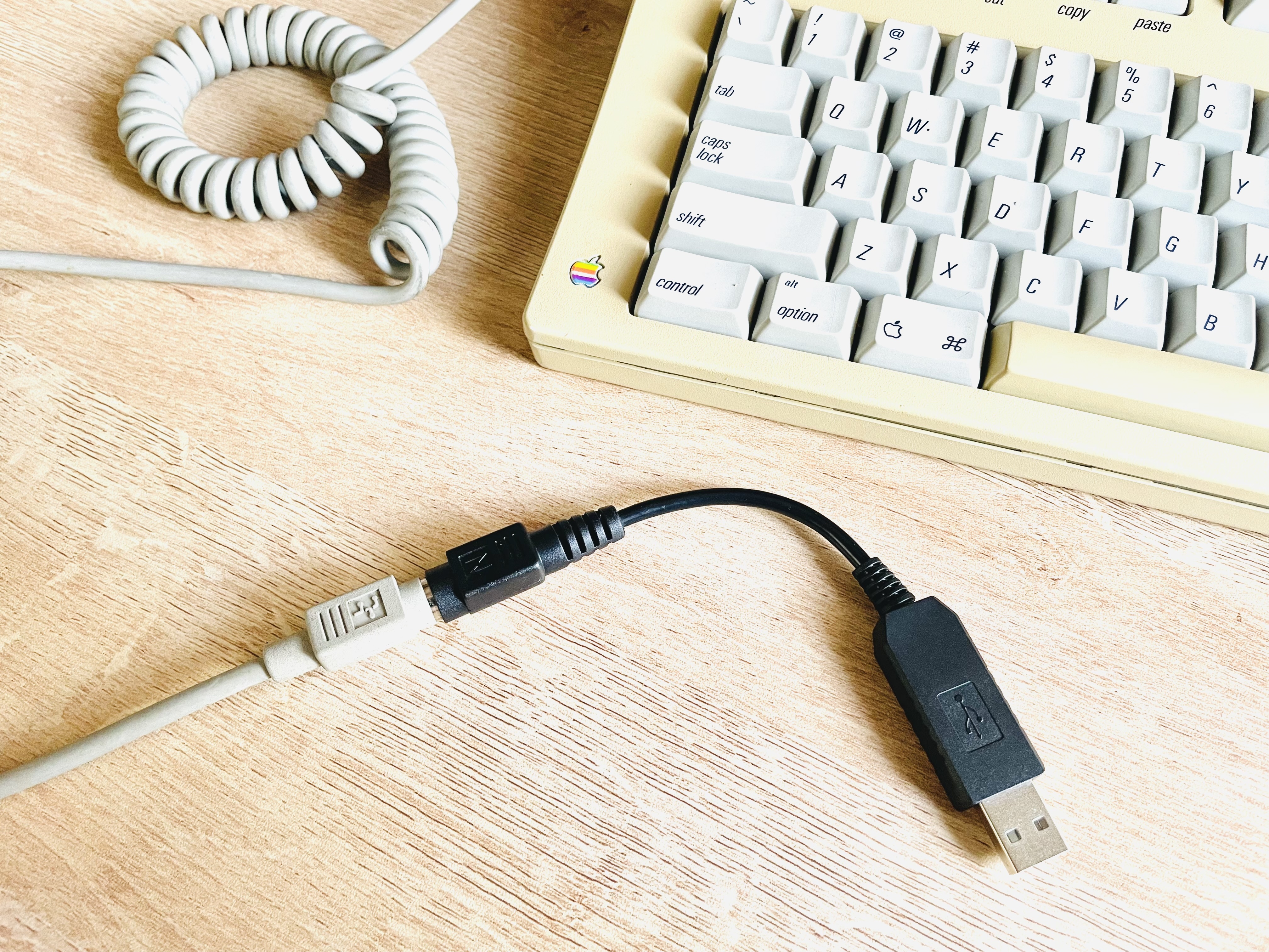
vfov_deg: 53.1
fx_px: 953
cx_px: 634
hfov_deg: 67.3
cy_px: 476
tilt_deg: -61.2
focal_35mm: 26
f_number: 1.6
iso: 125
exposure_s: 1/61
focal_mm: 4.2
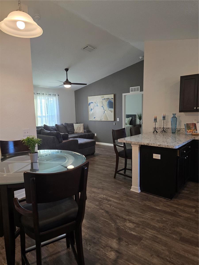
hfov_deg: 58.9
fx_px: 176
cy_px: 132
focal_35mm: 23
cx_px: 100
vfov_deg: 73.9
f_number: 1.7
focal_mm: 6.3
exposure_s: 1/120
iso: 320
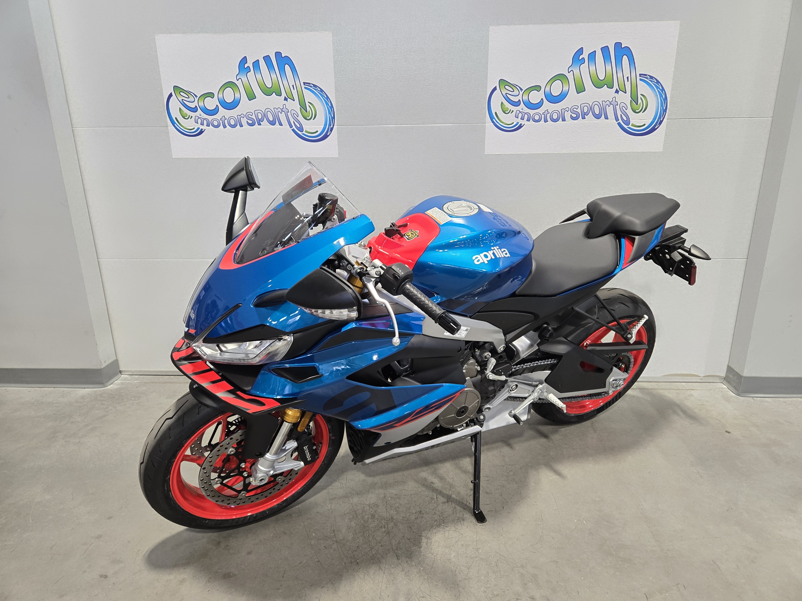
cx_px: 401
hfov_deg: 73.9
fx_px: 533
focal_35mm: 23
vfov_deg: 58.9
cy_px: 300
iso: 320
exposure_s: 1/120
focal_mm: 5.4
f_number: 1.8
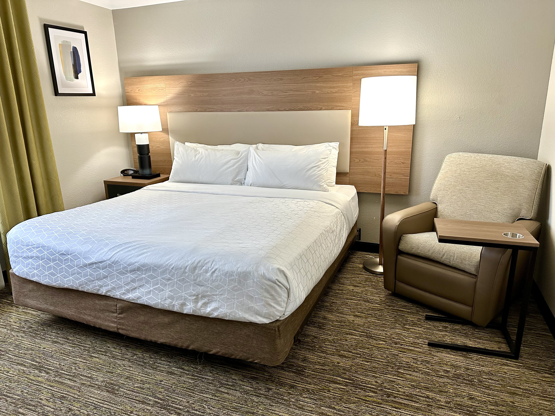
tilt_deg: -15.2
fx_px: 385
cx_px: 278
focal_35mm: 24
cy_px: 208
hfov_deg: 71.6
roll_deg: +0.3
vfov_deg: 56.8
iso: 250
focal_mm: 6.86
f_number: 1.78
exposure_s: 1/120
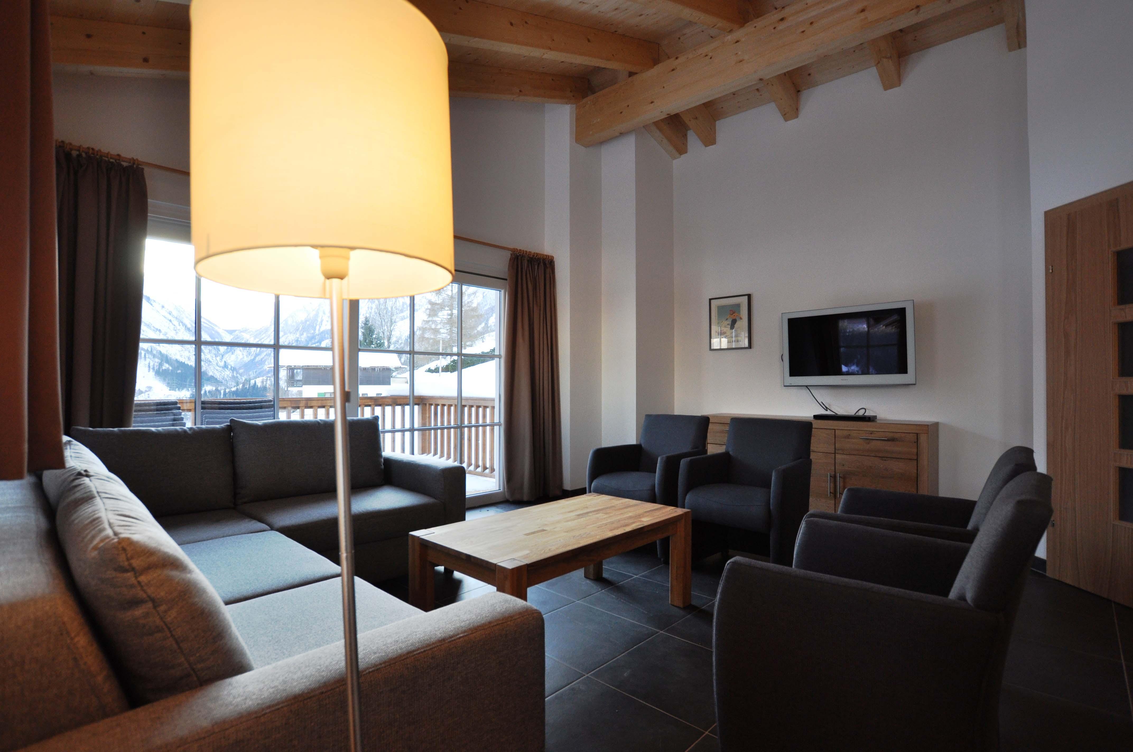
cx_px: 566
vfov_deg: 69.5
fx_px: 542
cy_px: 376
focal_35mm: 17
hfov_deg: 92.5
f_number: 4.5
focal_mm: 11.5
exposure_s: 1/80
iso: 400
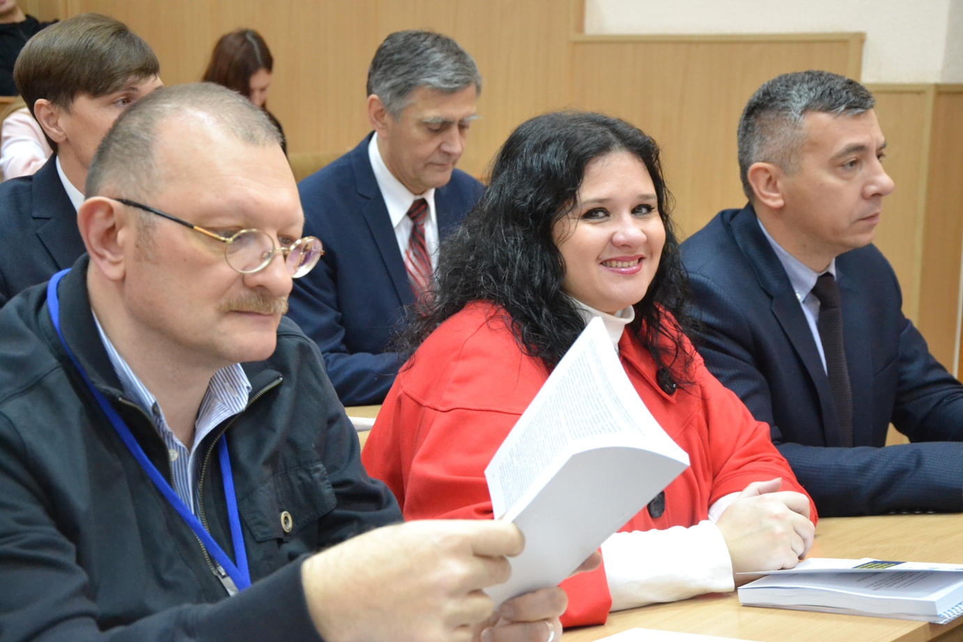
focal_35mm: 60
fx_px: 1605
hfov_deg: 33.4
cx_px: 482
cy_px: 321
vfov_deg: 22.6
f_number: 4.5
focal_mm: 40
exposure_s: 1/50
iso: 3200
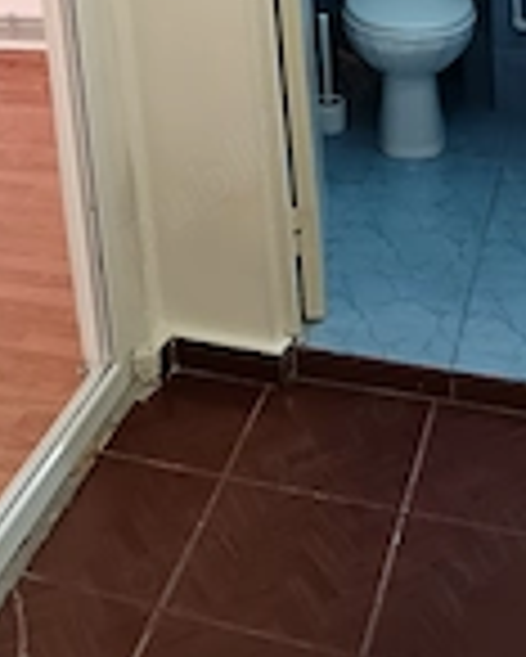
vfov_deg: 26.4
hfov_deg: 23.5
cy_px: -122
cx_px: 103
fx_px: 1244
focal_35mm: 64
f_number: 1.75
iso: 932
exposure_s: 1/33.3
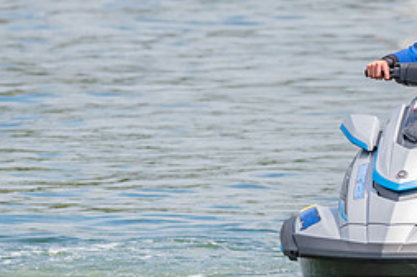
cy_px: 130
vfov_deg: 1.7
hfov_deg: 2.6
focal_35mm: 800
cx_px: 442
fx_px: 9260
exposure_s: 1/4000
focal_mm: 350
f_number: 8
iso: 800
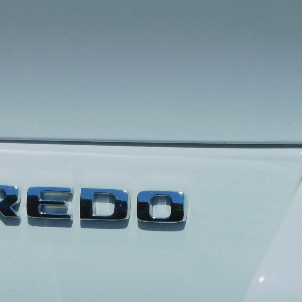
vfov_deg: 1.9
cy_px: 224
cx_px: 45
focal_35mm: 942
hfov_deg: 1.9
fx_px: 9298
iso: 125
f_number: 7.1
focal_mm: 89.6
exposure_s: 1/1600
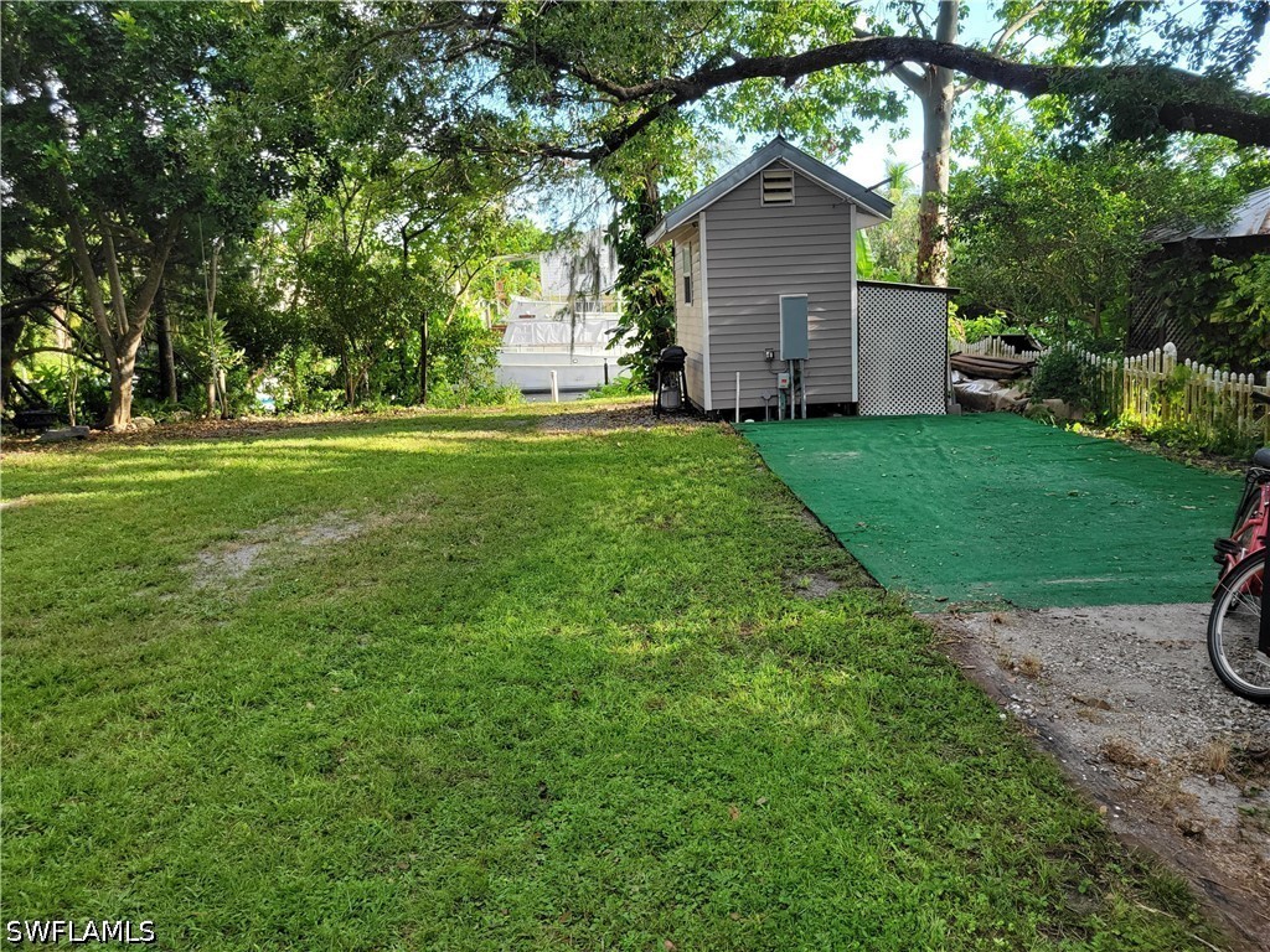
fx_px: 954
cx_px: 635
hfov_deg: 67.3
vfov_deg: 53.1
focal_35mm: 26
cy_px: 476
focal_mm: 5.4
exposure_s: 1/152
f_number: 1.8
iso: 40
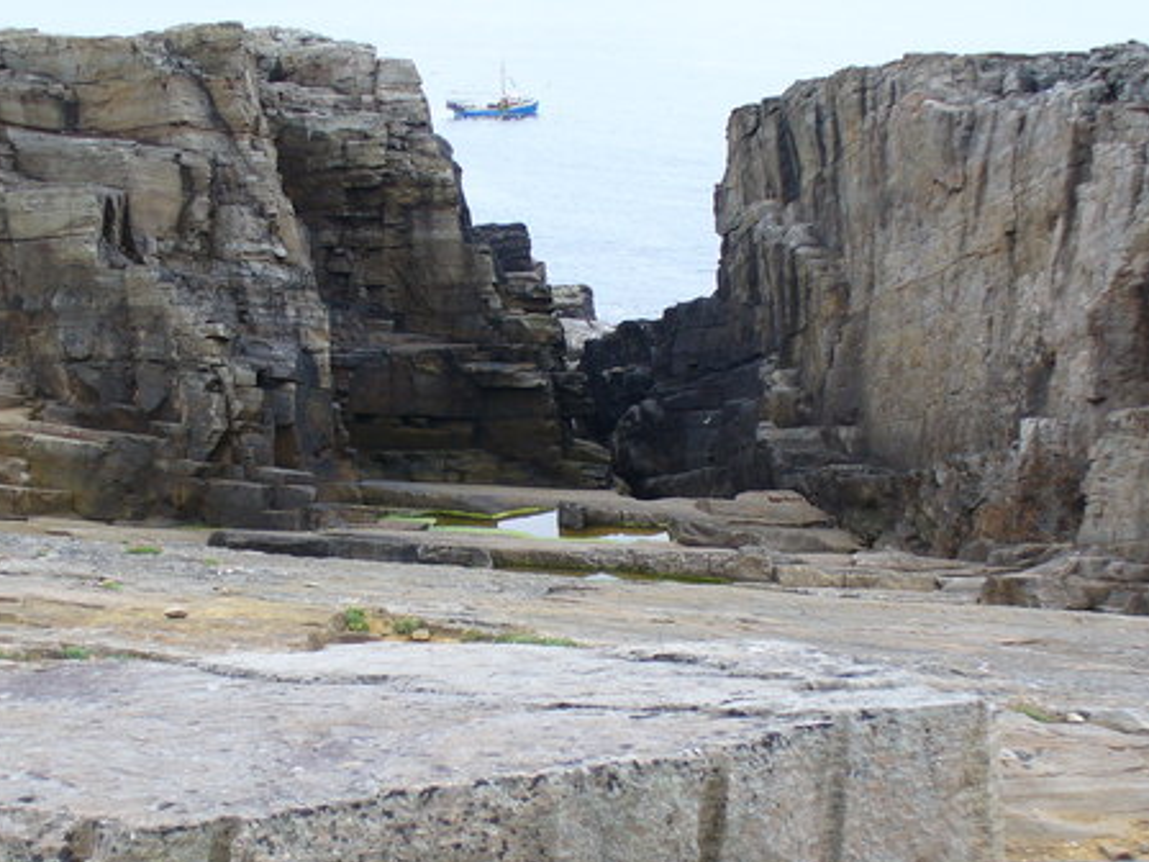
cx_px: 492
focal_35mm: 60
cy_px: 531
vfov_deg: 24.4
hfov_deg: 32.1
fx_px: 1992
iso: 80
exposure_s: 1/320
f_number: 2.9
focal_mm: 7
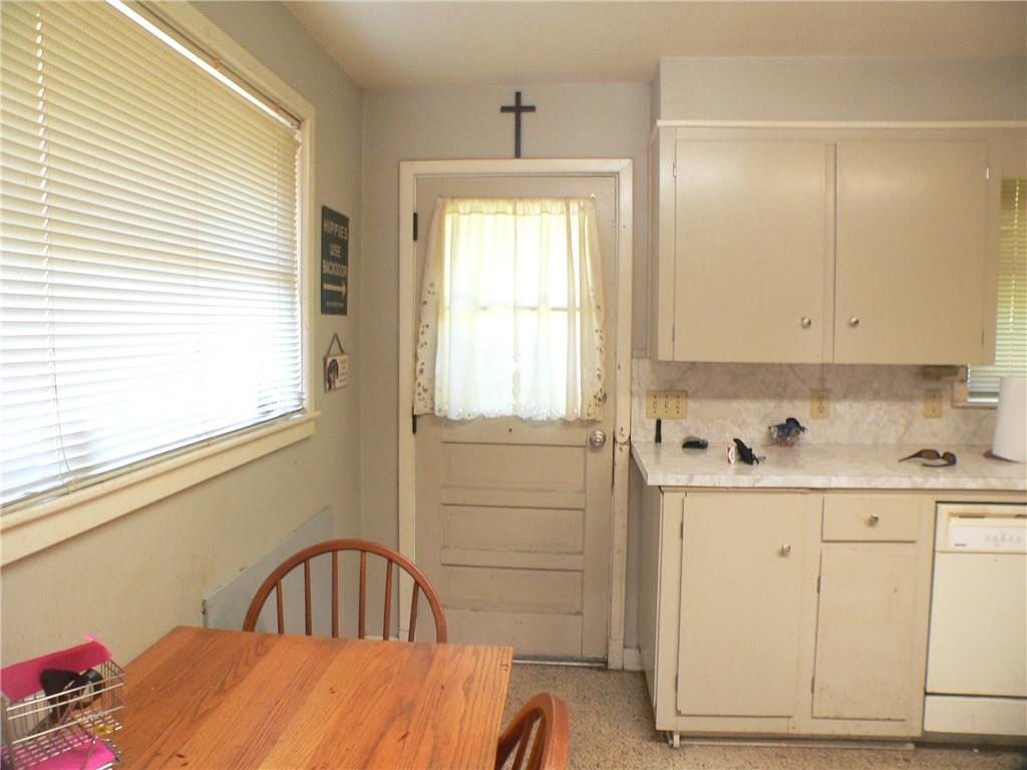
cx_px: 514
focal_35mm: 36
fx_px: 1068
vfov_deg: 39.7
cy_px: 385
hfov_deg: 51.4
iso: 200
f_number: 2.8
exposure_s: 1/8
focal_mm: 6
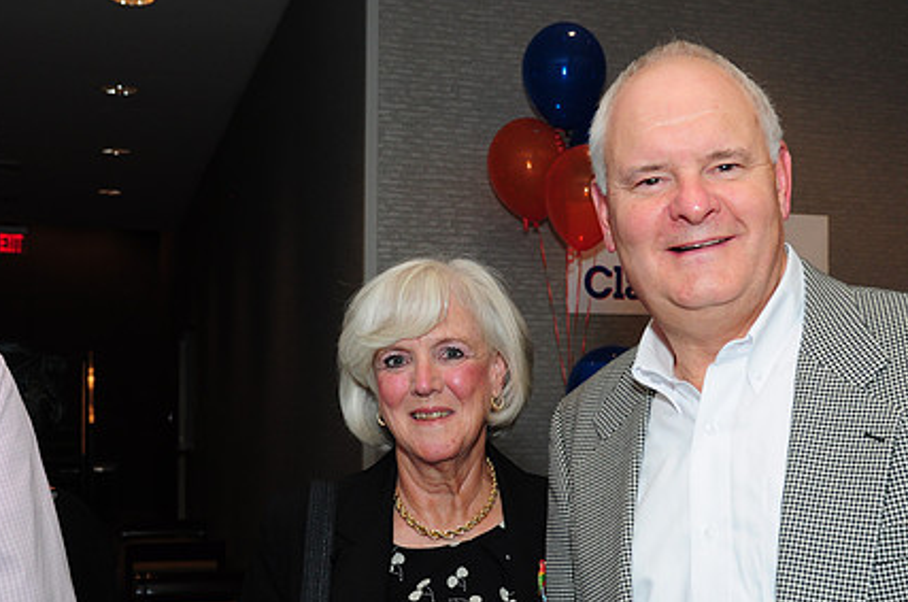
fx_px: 1334
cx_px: 519
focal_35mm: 53
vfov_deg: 25.3
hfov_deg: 37.5
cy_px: 386
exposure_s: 1/60
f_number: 5
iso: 500
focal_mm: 26
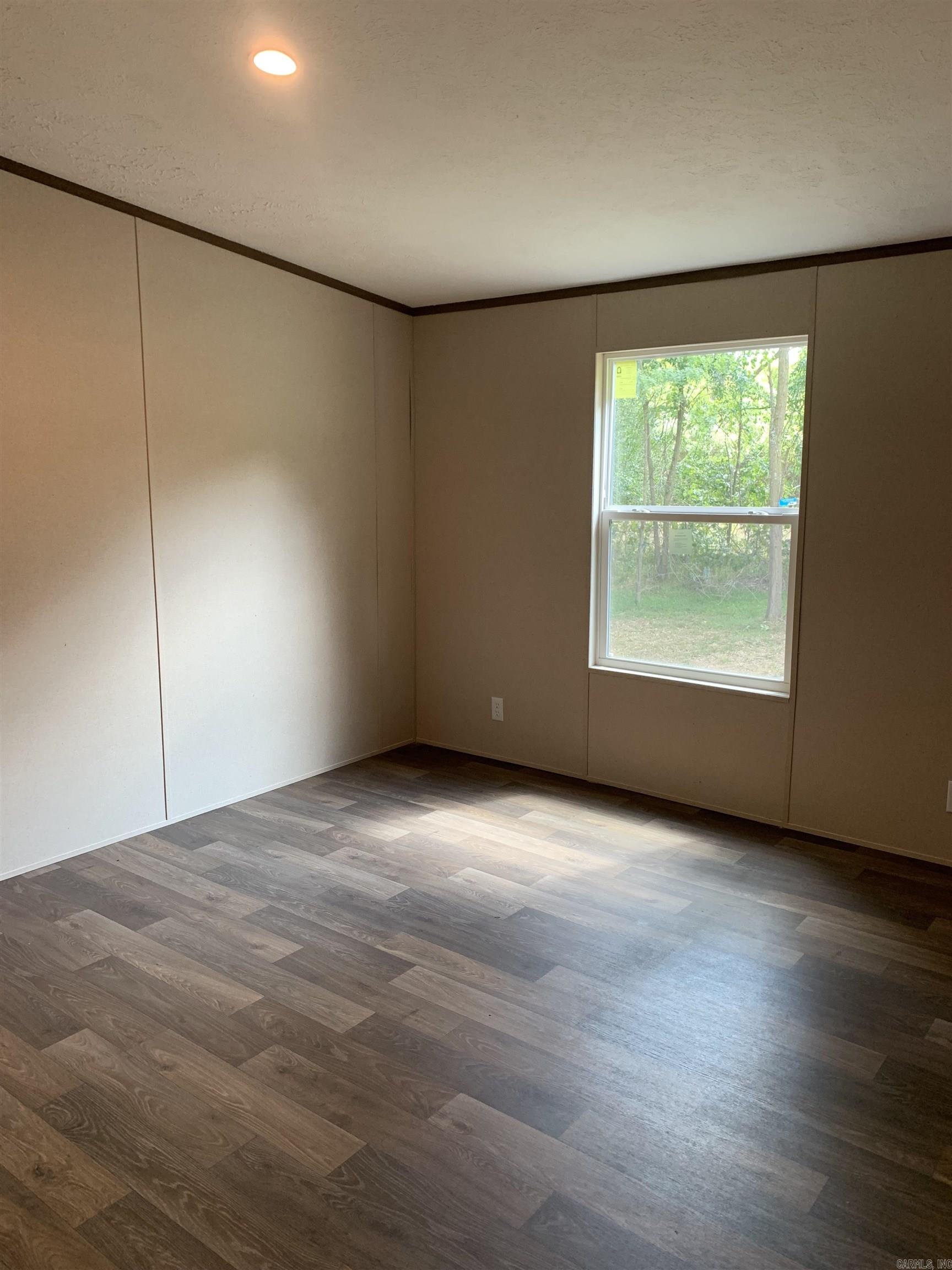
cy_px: 635
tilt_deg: -6.1
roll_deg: -0.2
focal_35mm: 26
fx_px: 953
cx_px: 476
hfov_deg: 53.1
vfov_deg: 67.3
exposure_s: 1/60
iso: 100
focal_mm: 4.25
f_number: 1.8
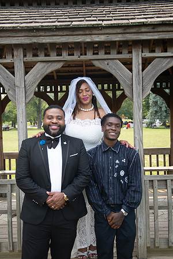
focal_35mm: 52
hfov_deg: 26.0
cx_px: 86
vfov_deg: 38.2
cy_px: 130
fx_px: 375
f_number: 4.6
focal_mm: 50
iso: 800
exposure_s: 1/1600
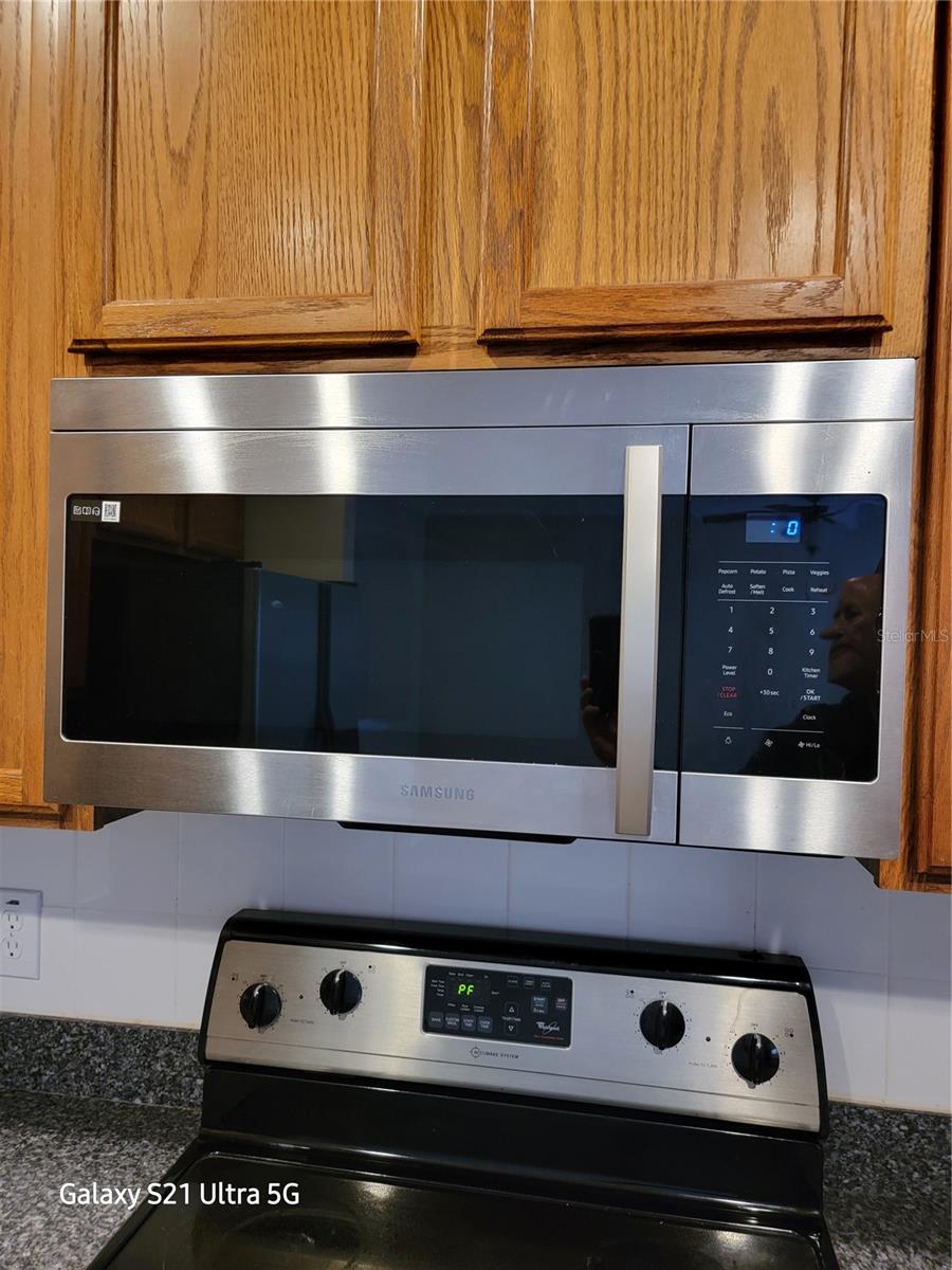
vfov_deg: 71.6
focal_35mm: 24
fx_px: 880
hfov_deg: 56.8
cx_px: 476
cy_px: 635
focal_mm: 6.7
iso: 250
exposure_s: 1/40
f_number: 1.8
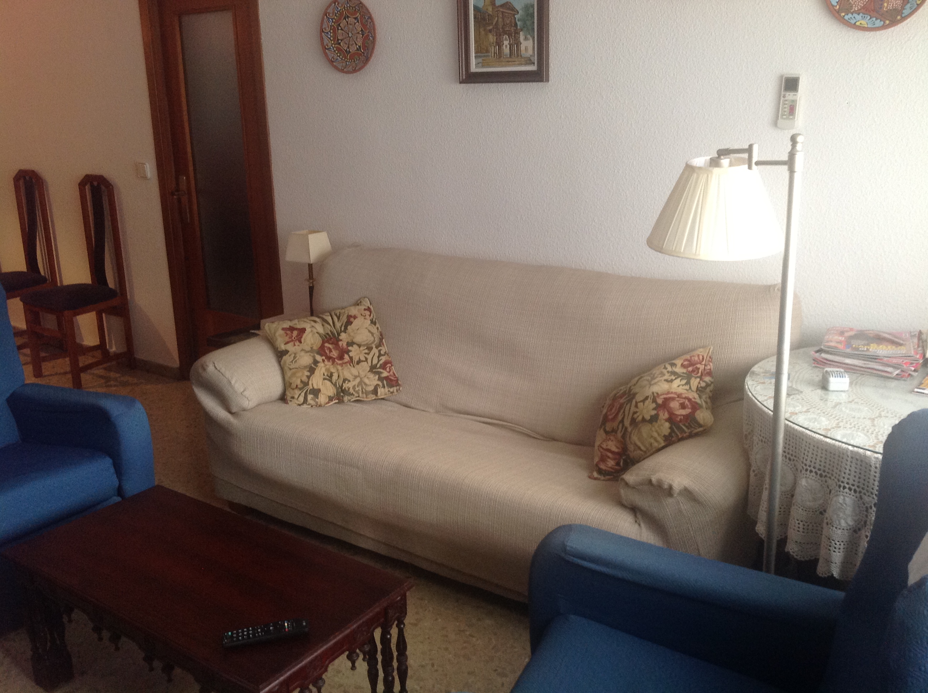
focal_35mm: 35
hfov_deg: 52.7
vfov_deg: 40.6
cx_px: 464
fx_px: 937
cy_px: 346
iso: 125
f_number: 2.4
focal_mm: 4.28
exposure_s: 1/15
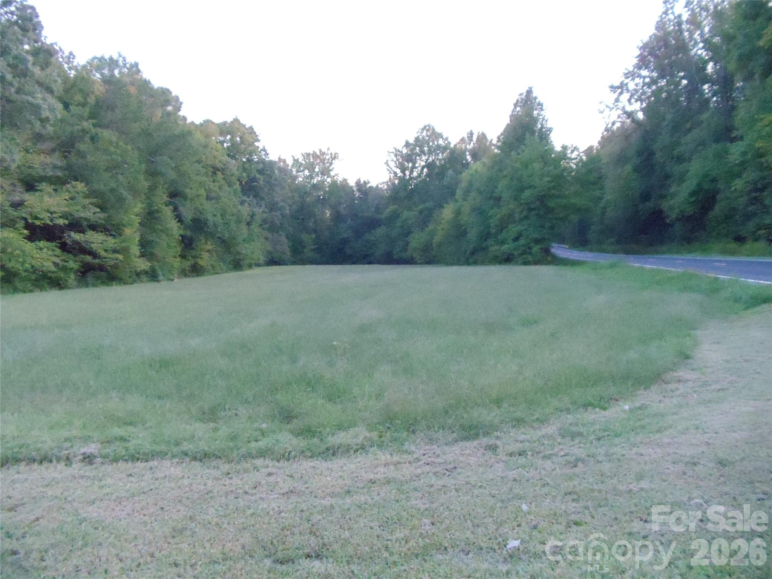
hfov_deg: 42.9
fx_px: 981
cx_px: 386
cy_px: 290
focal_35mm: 44
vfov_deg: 32.9
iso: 1600
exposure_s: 1/160
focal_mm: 6
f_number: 3.5
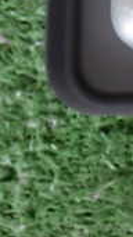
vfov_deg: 12.5
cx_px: 338
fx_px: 1055
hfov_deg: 6.8
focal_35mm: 168
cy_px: -47
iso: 320
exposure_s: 1/40
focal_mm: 7.84
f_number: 2.9
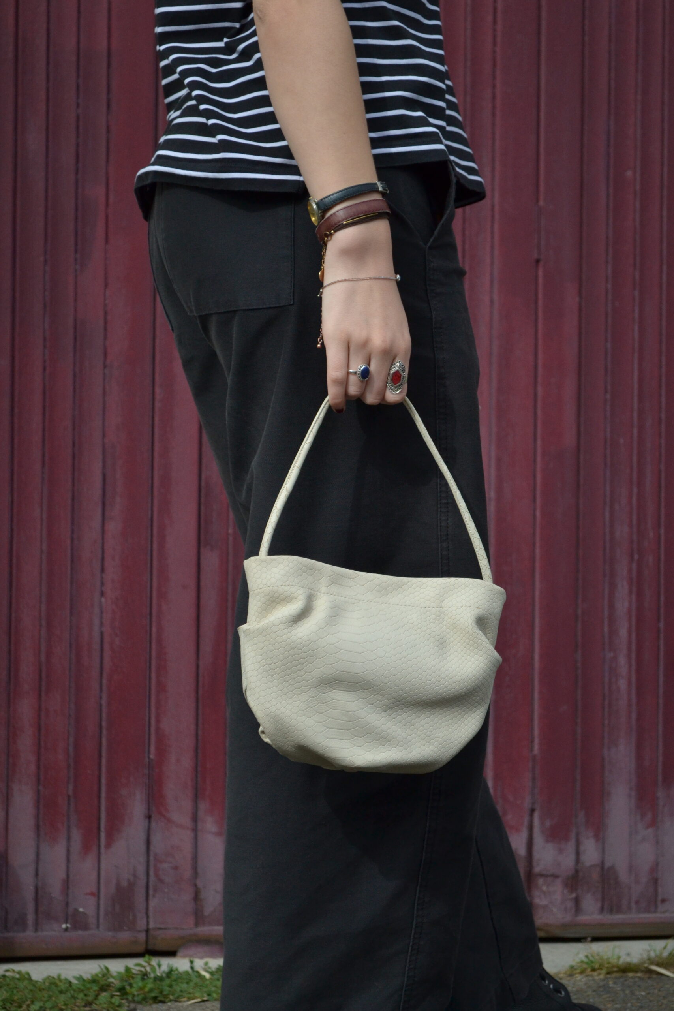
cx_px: 337
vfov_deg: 24.6
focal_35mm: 82
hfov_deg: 16.6
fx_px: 2316
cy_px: 506
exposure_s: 1/1600
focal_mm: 55
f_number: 5.6
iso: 800
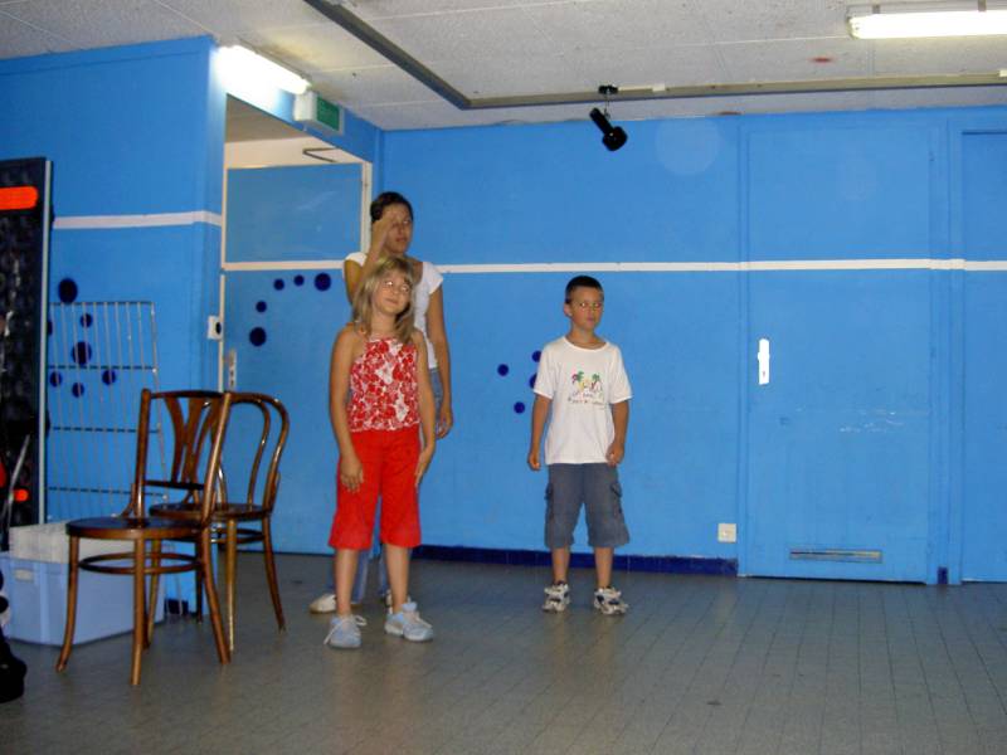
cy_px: 378
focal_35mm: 39
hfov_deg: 47.9
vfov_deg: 36.8
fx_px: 1135
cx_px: 504
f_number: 2.8
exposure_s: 1/60
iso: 100
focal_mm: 8
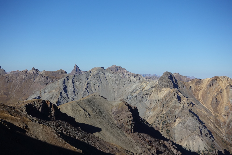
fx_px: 451
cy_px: 78
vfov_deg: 19.4
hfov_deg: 28.8
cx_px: 116
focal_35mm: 70
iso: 125
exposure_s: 1/640
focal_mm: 25.7
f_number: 5.6
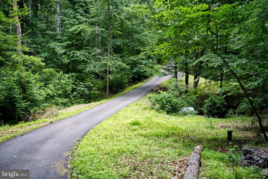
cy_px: 90
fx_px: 261
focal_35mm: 35
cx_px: 134
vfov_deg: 37.9
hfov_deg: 54.4
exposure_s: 1/160
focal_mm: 35
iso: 400
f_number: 4
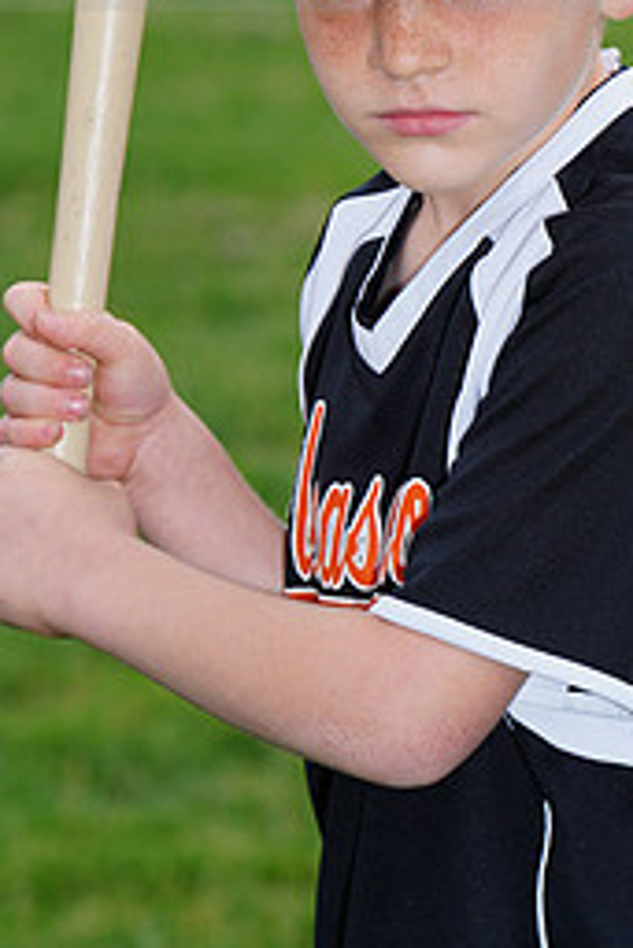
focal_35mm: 442
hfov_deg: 3.1
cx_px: 383
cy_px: -107
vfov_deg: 4.7
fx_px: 11641
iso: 200
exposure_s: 1/200
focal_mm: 195
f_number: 8
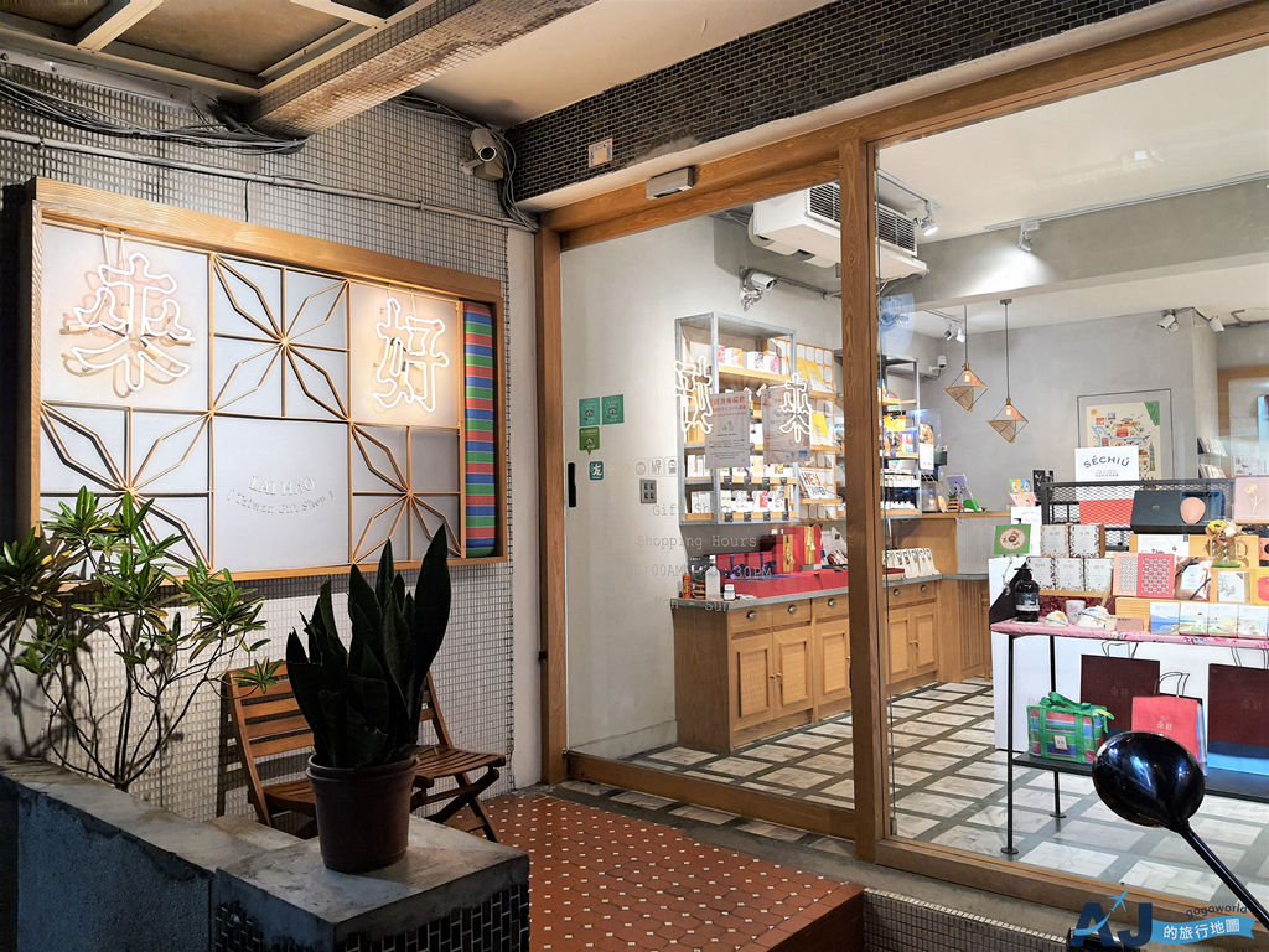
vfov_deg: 53.1
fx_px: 953
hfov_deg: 67.3
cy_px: 476
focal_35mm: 26
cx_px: 634
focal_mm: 4.32
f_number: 1.7
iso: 100
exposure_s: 1/40
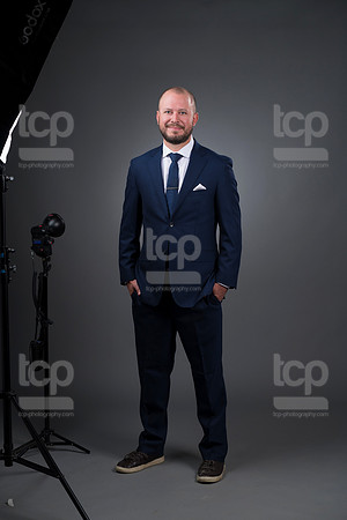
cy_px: 260
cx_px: 174
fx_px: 1157
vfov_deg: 25.4
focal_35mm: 80
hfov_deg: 17.1
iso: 160
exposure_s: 1/250
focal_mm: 80
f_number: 5.6
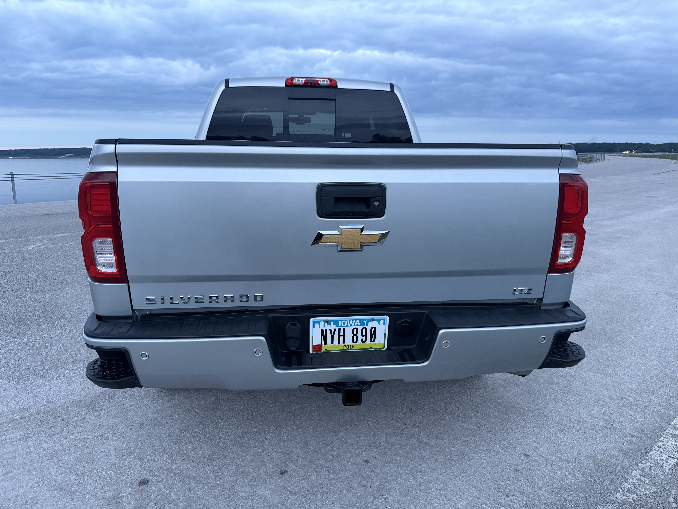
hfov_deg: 71.6
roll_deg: +1.0
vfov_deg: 56.8
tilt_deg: -12.7
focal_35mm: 24
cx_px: 339
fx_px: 470
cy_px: 254
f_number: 1.78
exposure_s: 1/60
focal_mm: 6.76
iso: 400
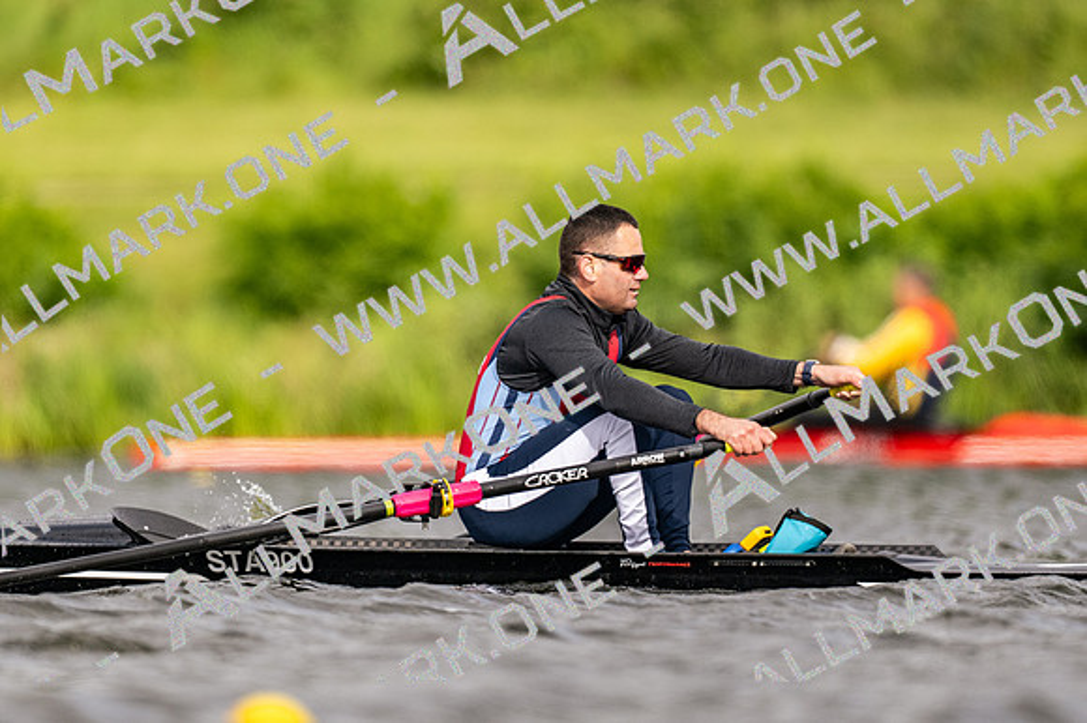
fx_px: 27158
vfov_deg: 1.5
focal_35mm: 900
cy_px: 362
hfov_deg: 2.3
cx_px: 544
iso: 500
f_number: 4
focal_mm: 600
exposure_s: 1/2500
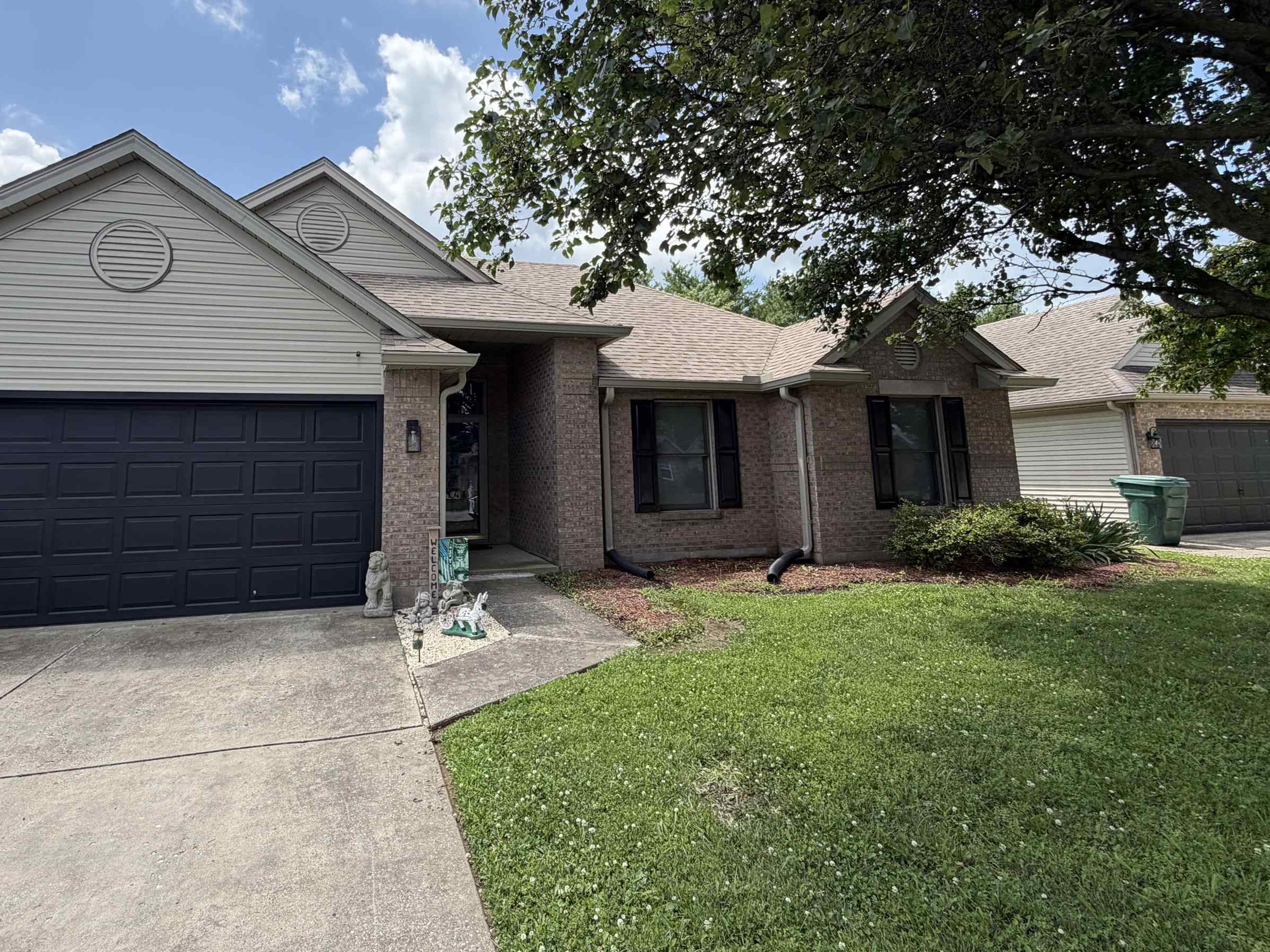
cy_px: 376
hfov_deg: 86.8
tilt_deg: +7.5
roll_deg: +1.8
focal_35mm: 18
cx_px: 518
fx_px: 660
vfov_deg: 70.8
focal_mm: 2.22
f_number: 2.2
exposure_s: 1/770
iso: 40
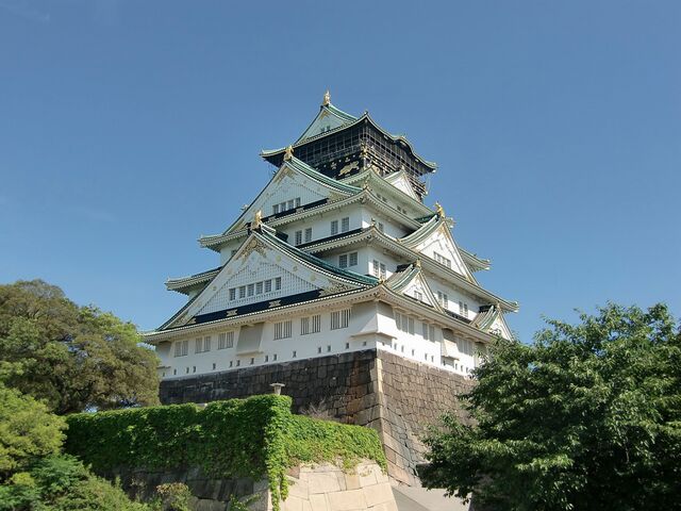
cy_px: 256
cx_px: 340
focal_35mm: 34
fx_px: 669
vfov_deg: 41.8
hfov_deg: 54.0
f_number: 3.6
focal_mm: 6.1
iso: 64
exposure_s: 1/800
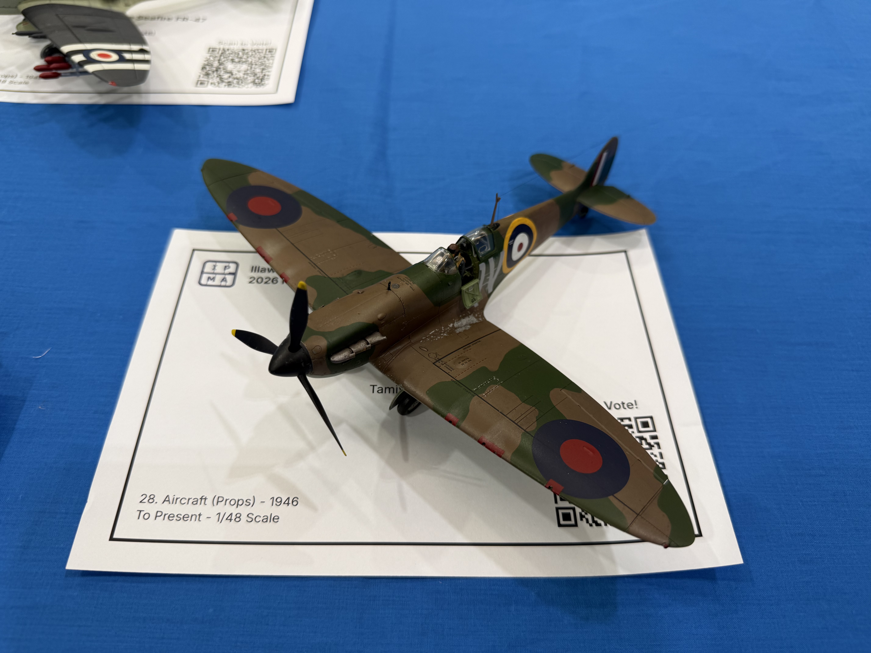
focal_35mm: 24
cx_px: 436
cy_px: 326
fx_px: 604
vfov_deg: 56.8
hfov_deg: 71.6
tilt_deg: -52.6
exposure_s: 1/100
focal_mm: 6.76
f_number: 1.78
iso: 80
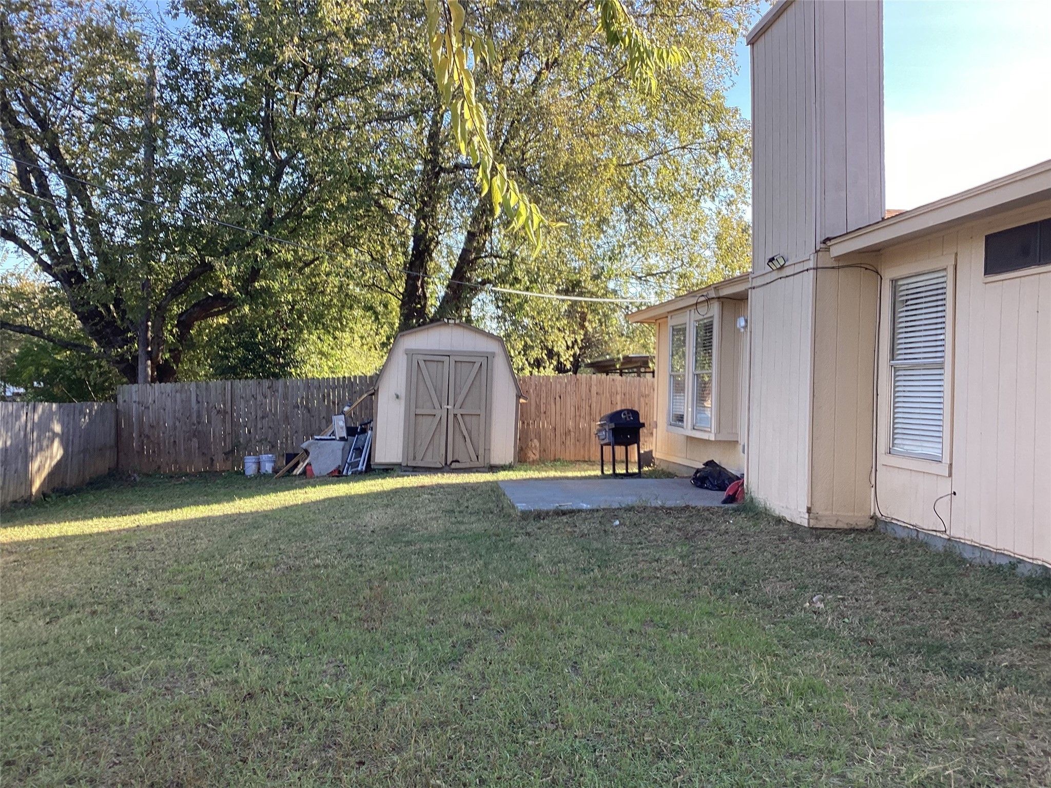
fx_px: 941
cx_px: 526
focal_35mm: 31
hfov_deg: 58.4
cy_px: 394
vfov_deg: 45.4
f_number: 2.4
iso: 25
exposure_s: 1/120
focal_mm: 3.3
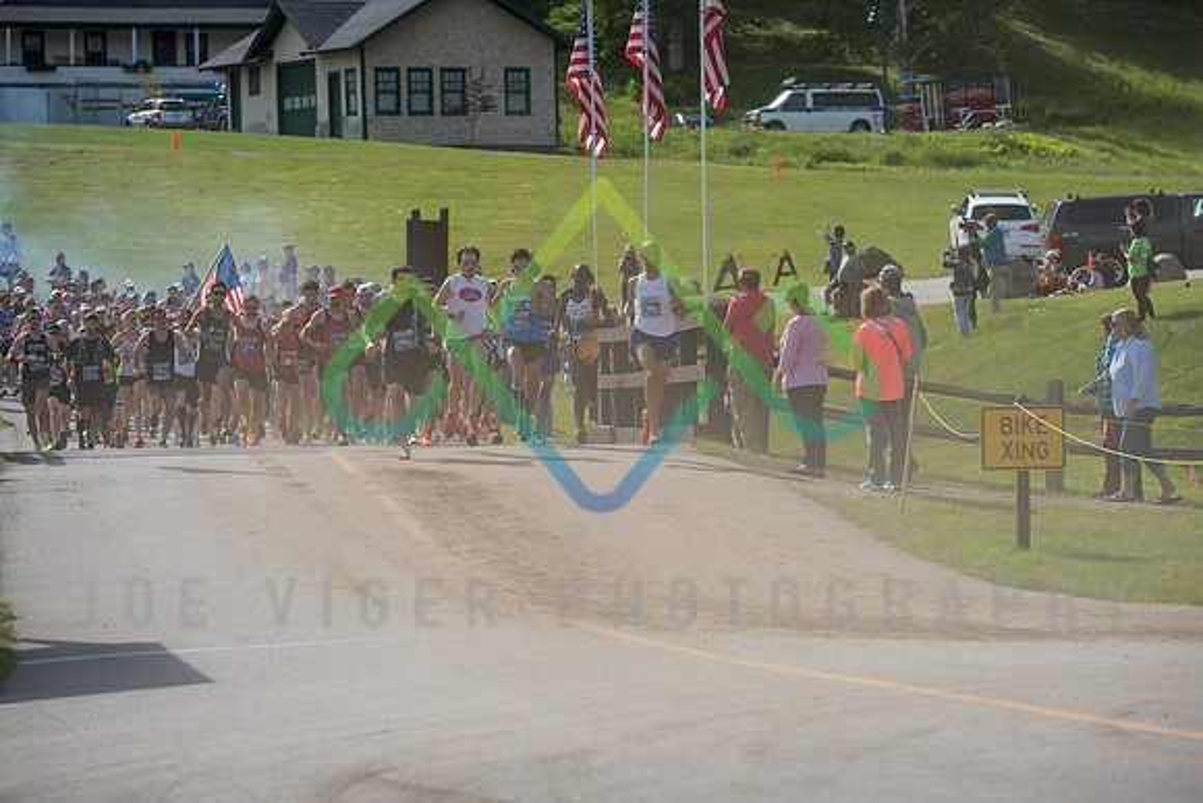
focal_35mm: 200
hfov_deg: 10.3
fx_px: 6685
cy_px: 402
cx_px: 602
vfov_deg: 6.9
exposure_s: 1/1250
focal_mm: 200
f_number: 5.6
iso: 200
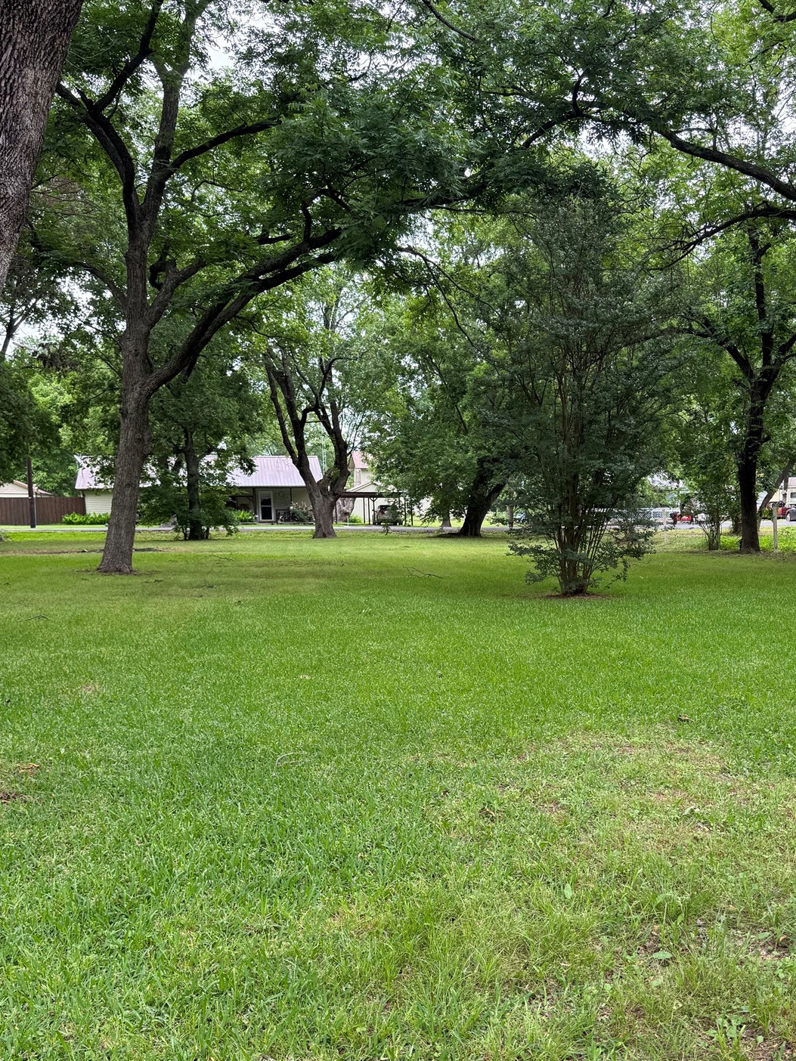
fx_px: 1073
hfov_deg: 40.3
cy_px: 685
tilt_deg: -9.4
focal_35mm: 35
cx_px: 510
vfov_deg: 51.9
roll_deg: +0.7
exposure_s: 1/435
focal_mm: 6.76
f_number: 1.78
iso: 100
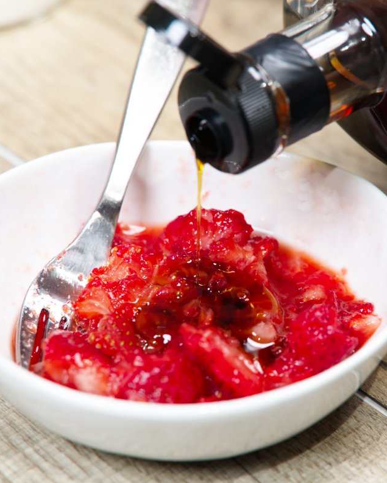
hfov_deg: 10.4
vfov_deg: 12.9
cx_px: 275
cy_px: 243
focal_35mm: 149
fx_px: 2132
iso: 200
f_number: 5.6
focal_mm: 105
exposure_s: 1/40
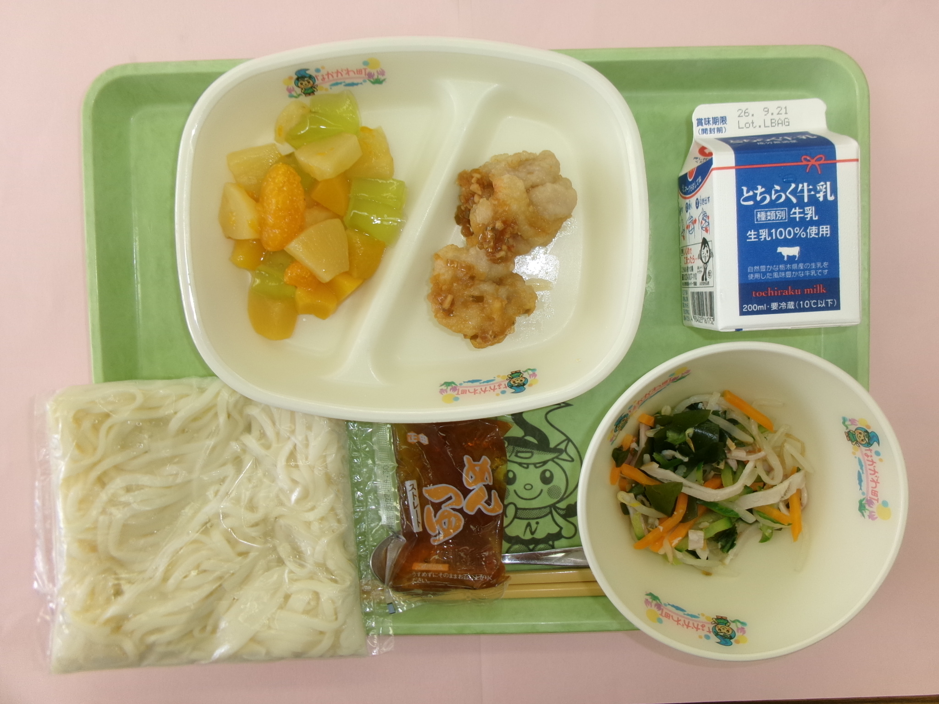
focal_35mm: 28
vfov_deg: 49.7
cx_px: 470
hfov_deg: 63.4
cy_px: 352
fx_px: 760
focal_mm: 5.1
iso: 100
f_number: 3.9
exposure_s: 1/50
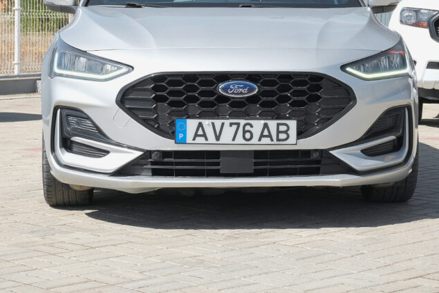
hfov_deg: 23.6
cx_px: 238
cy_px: 89
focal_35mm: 86
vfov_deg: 15.9
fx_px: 1049
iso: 160
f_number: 9
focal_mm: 35.3
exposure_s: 1/180
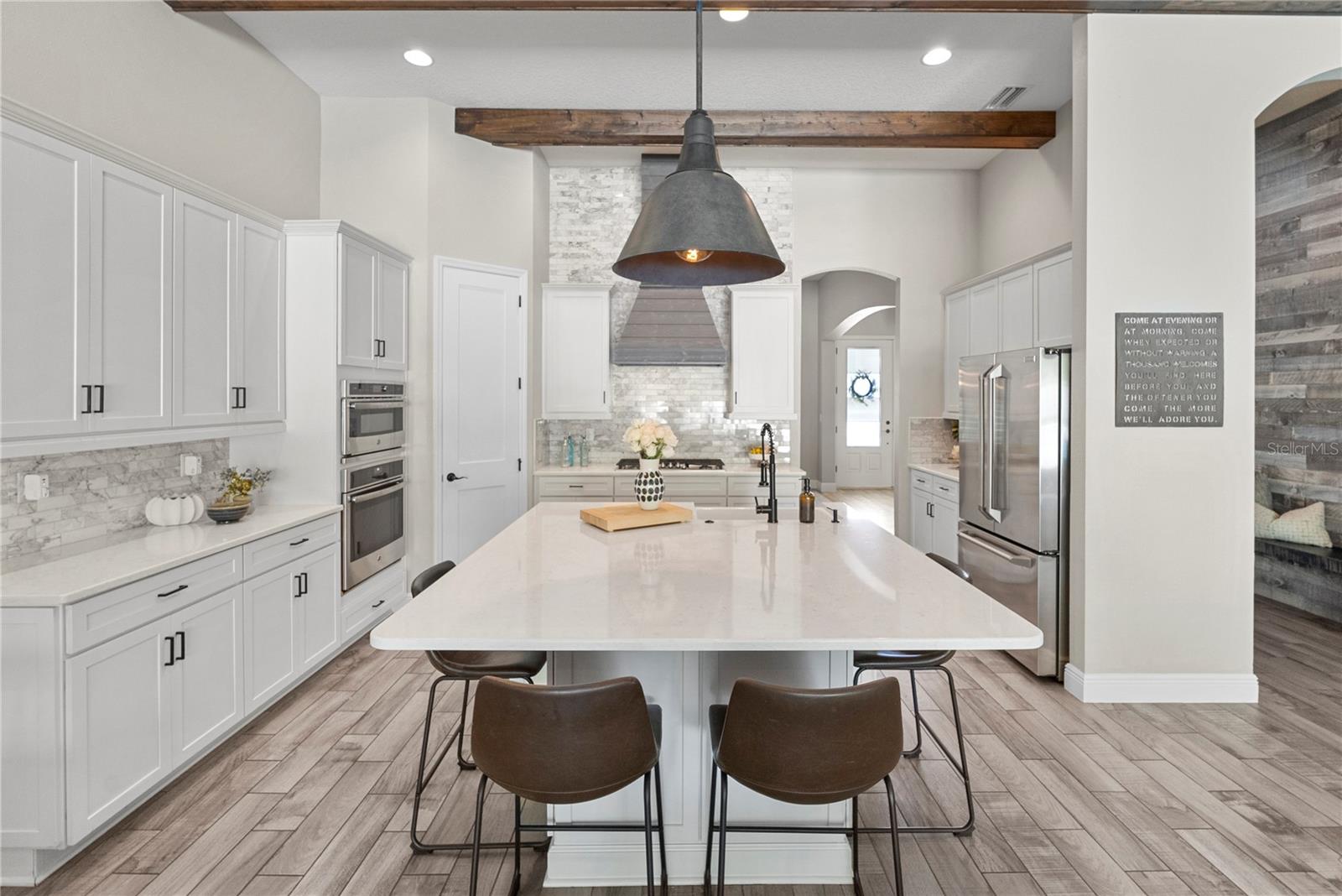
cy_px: 448
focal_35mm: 16
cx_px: 671
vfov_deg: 73.8
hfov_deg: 96.7
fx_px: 597
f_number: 9
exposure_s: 1/15
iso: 2000
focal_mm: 16
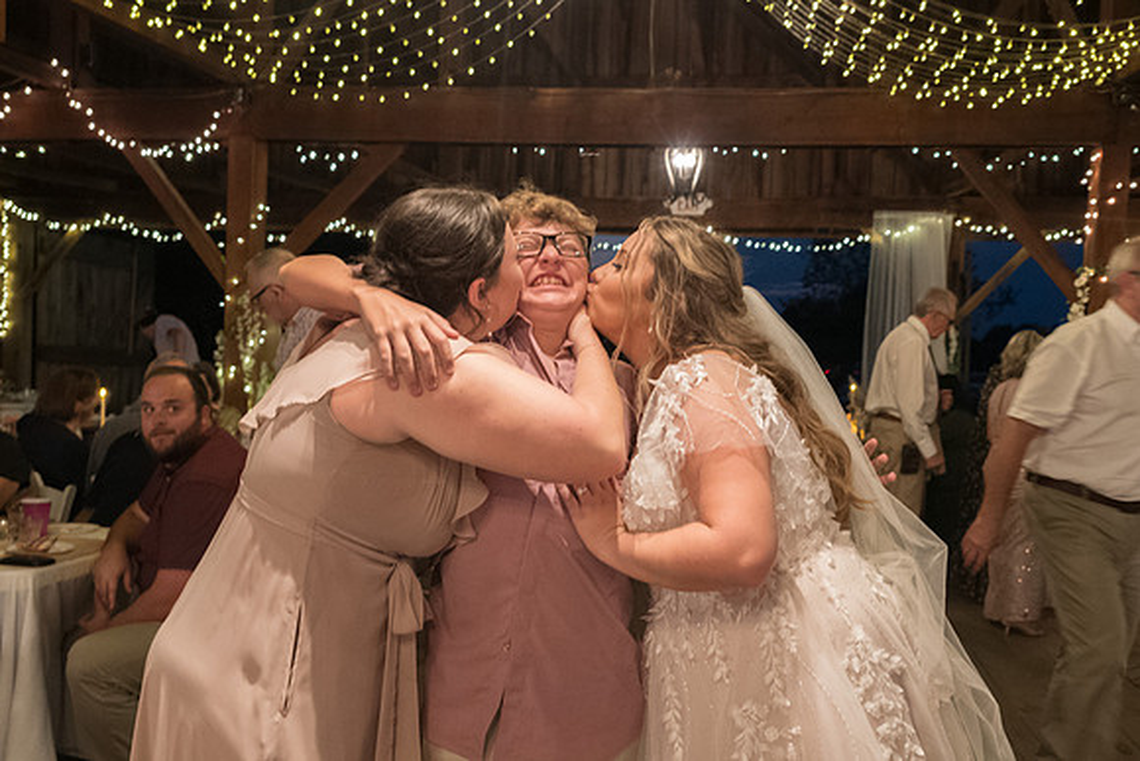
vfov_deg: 37.5
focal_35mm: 35
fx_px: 1121
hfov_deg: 53.9
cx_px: 570
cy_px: 380
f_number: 6.3
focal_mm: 32
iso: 6400
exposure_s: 1/50
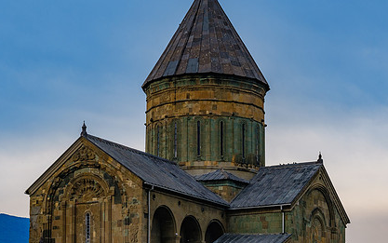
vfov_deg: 10.8
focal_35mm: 121
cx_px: 175
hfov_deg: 17.2
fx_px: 1280
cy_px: 135
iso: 160
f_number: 8
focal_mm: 56
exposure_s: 1/60
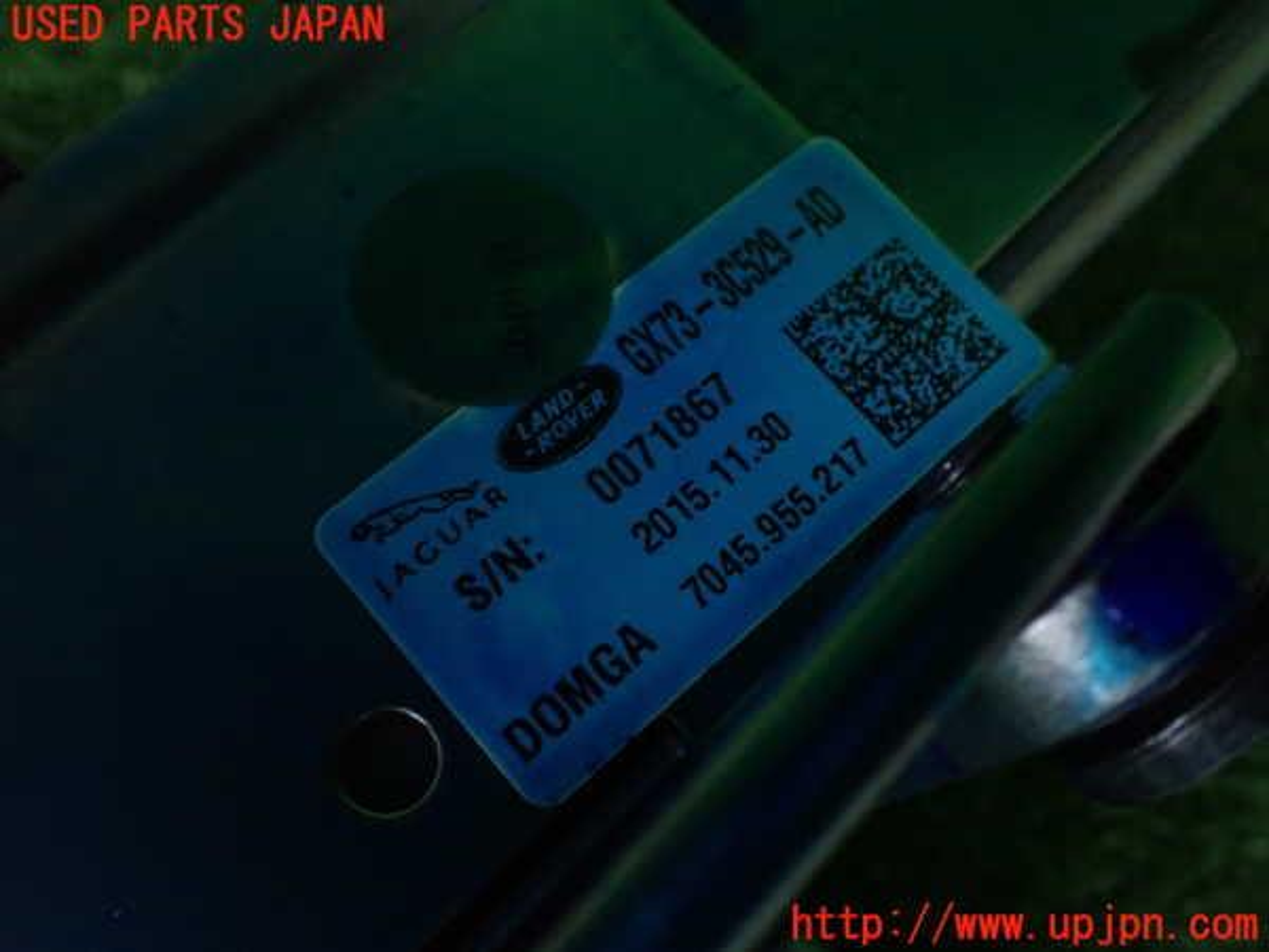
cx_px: 634
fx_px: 1100
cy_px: 476
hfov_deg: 60.0
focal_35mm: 30
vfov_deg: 46.8
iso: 800
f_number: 2.3
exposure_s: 1/80
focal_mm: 5.4
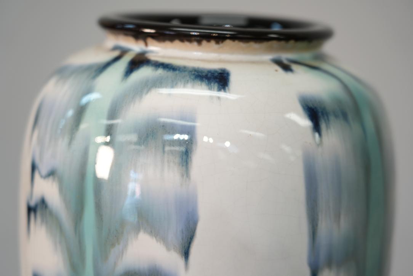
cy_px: 138
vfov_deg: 13.0
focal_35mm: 105
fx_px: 1205
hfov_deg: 19.5
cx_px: 206
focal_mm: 105
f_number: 4
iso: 800
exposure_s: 1/125
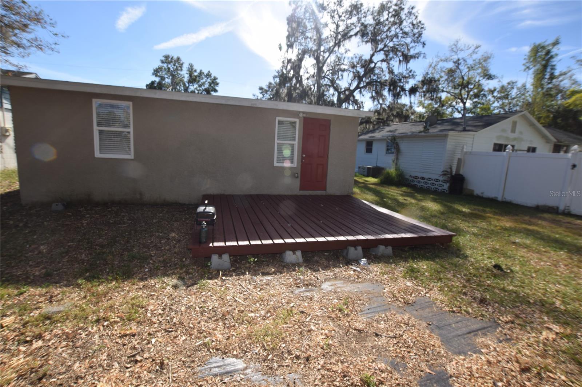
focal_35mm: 15
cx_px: 291
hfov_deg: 100.4
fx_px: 242
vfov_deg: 77.3
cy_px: 194
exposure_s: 1/200
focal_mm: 10
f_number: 9
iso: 100
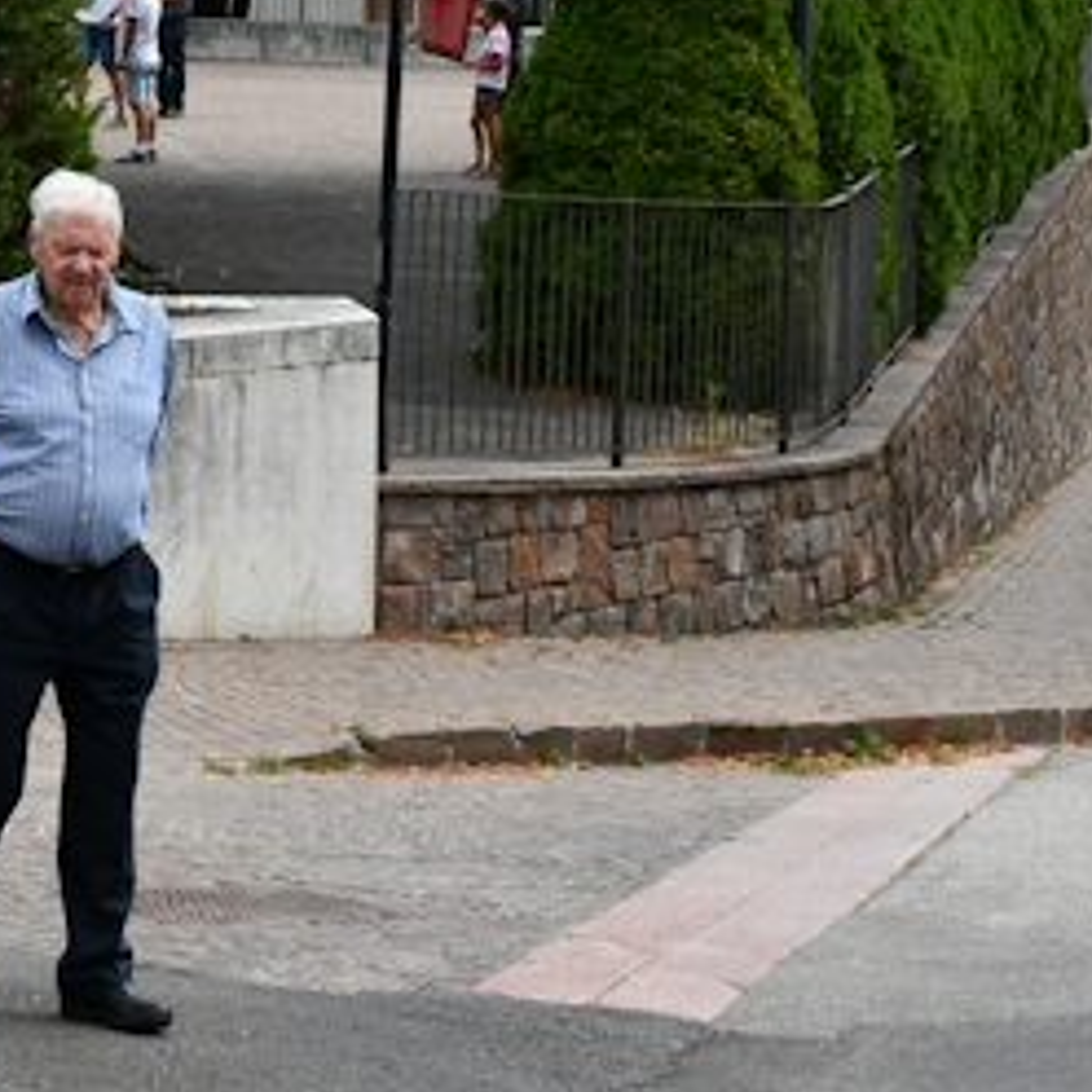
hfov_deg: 15.2
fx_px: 3819
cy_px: 128
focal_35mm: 107
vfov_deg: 16.1
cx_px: -484
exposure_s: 1/250
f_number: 8
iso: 140
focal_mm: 26
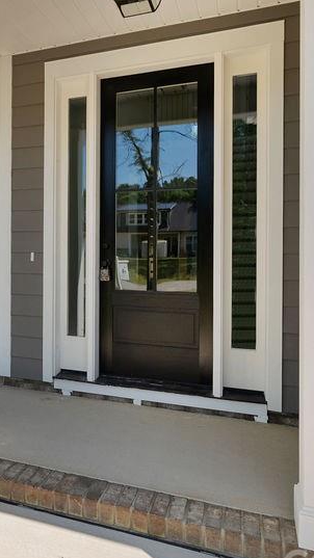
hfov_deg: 39.9
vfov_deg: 67.7
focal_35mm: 28
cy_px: 247
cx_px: 64
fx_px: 415
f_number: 10
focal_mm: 14
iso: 100
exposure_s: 1/20
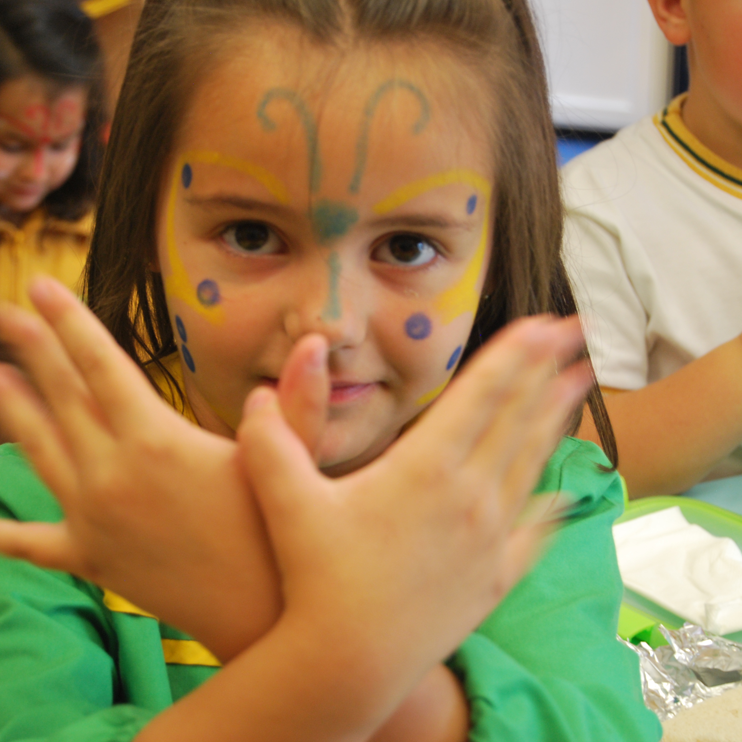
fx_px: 2328
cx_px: 311
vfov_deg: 18.1
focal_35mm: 96
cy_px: 369
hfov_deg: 18.1
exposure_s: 1/30
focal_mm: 50
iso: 400
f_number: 5.6
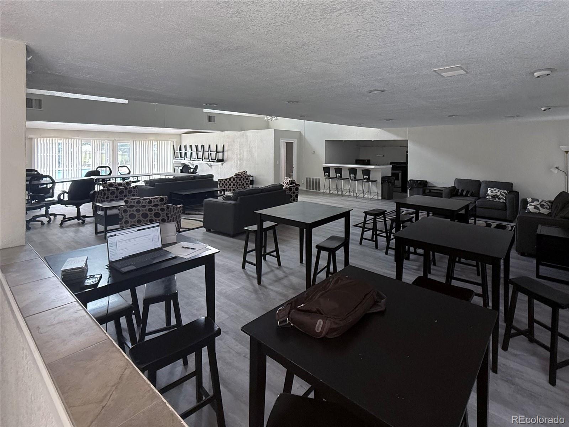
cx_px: 284
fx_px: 230
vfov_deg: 85.7
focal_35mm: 14
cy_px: 214
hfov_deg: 102.1
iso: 250
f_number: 2.2
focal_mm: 2.22
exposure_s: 1/99
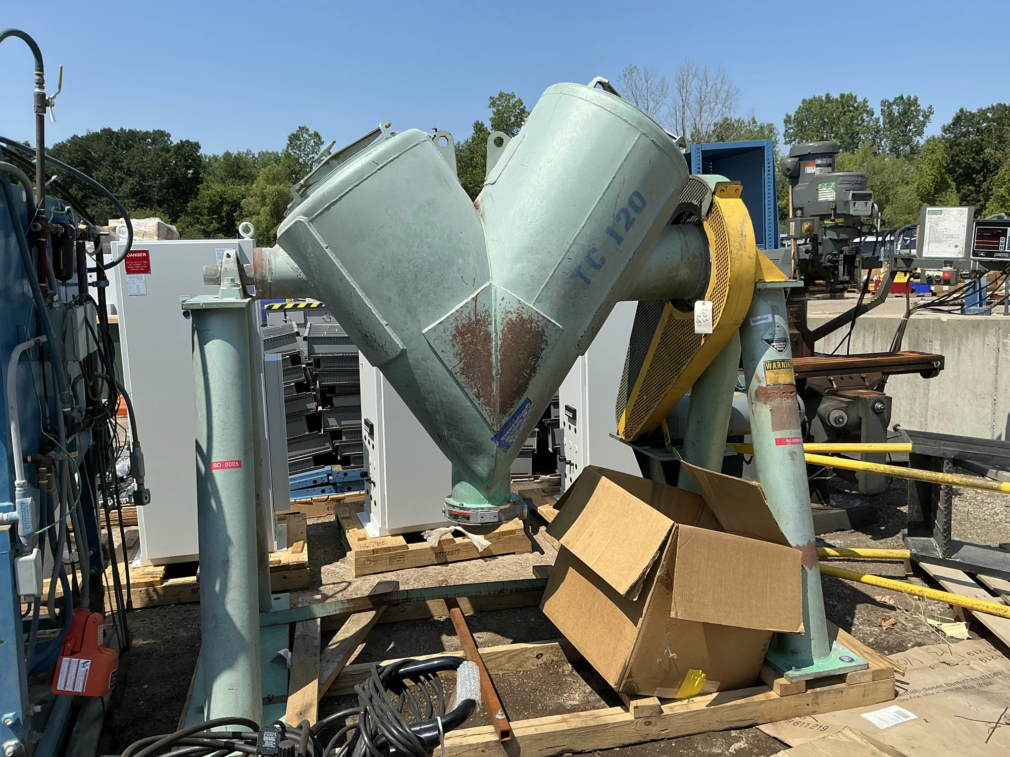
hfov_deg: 63.4
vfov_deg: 49.7
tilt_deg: -3.3
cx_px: 505
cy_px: 378
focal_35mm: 28
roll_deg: +0.8
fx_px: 817
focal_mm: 3
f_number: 1.8
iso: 25
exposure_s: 1/1912
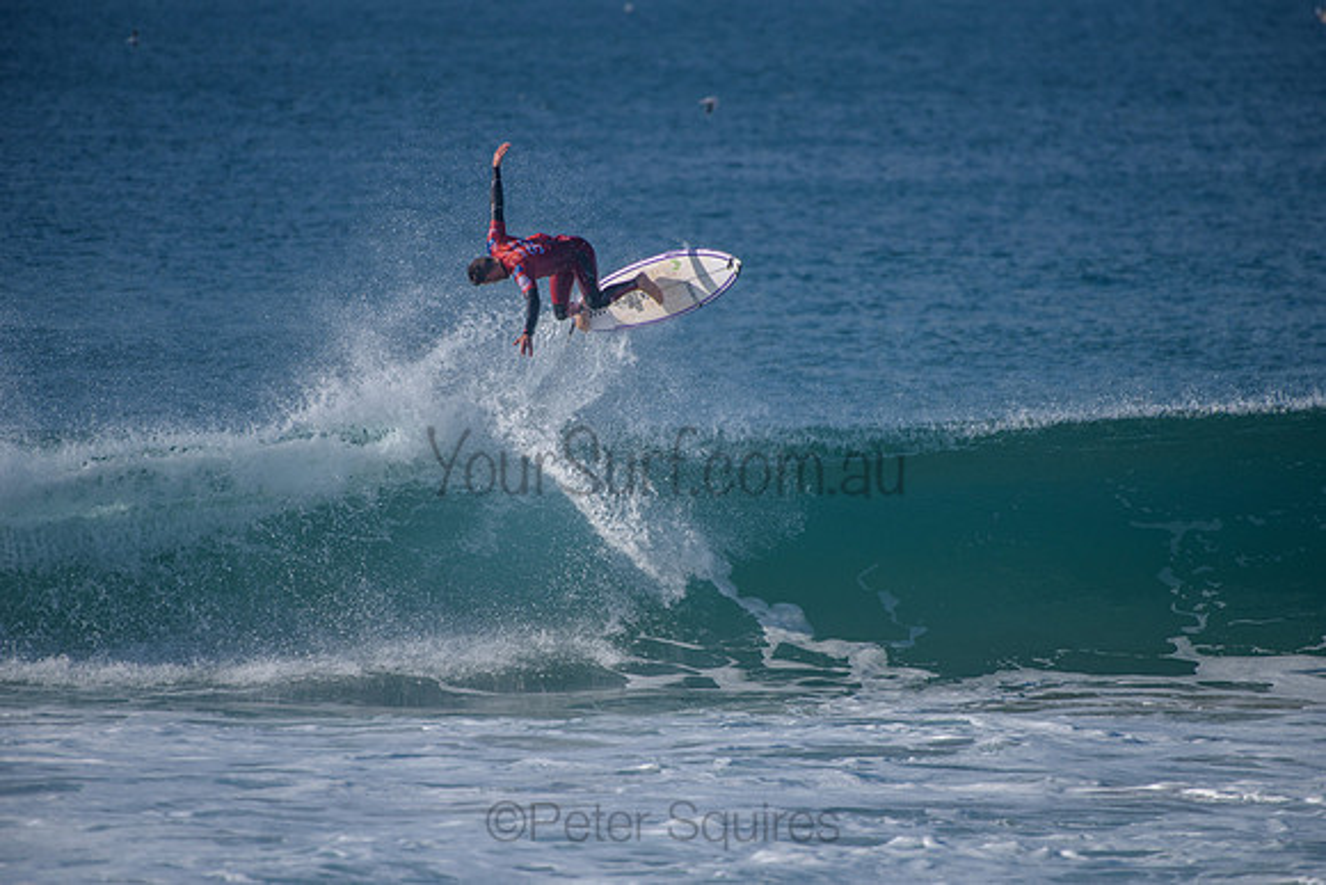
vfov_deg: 2.7
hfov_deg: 4.0
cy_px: 442
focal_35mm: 517
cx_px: 663
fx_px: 19059
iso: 200
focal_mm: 500
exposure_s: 1/2000
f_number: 5.6
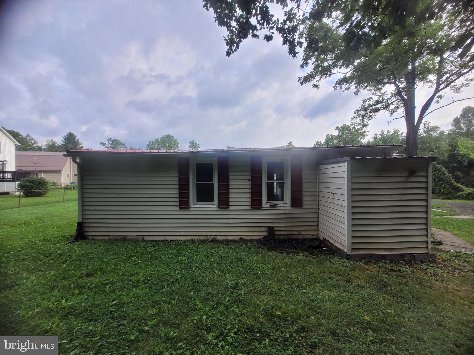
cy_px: 178
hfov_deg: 106.2
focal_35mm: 13
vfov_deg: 89.9
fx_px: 178
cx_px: 237
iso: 40
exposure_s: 1/443
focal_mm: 1.74
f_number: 2.2
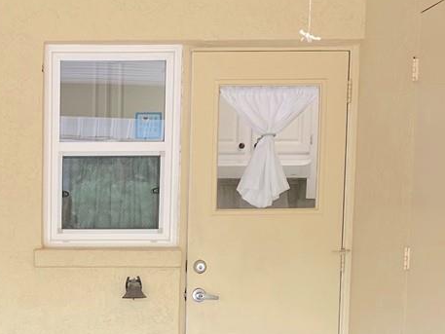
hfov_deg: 20.9
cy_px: 385
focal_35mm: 91
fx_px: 1170
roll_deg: +0.3
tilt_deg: -6.2
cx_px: 18
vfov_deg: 15.7
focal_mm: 4.25
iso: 40
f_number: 1.8
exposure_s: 1/122
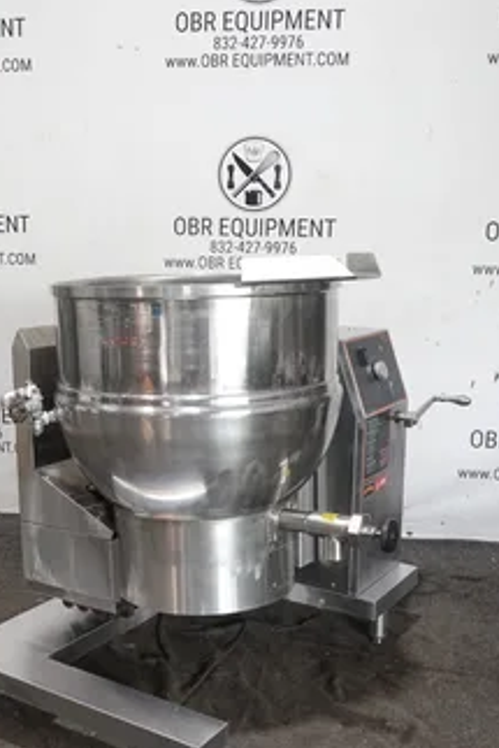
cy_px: 402
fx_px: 955
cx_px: 203
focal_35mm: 46
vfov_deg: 42.7
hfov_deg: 29.2
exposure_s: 1/40
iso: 800
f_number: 3.5
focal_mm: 13.56
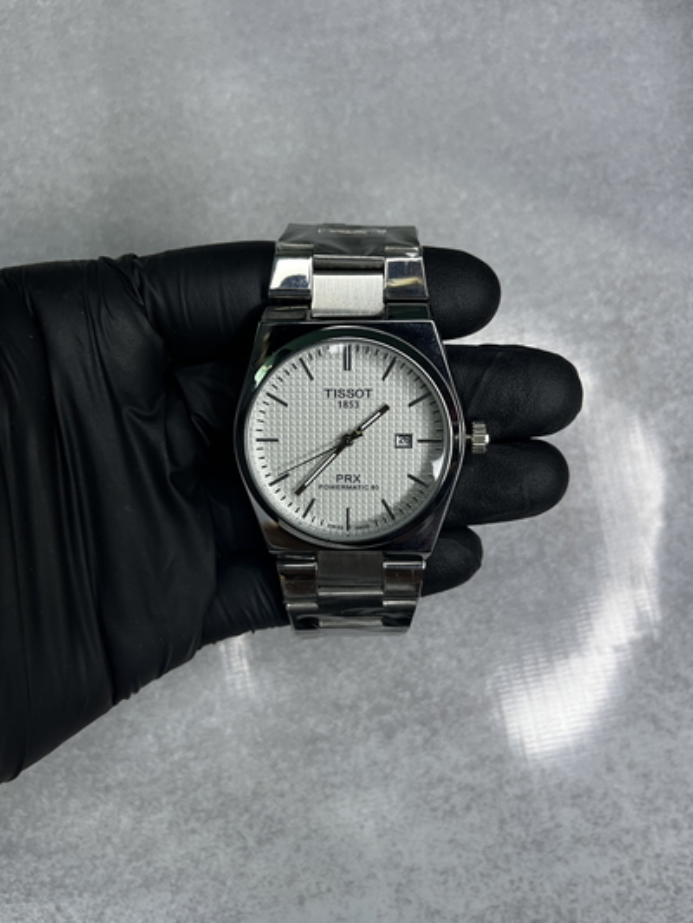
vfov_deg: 67.3
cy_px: 462
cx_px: 346
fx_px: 694
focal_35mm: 26
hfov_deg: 53.1
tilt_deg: -84.8
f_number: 1.6
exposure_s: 1/50
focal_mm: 5.1
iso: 80
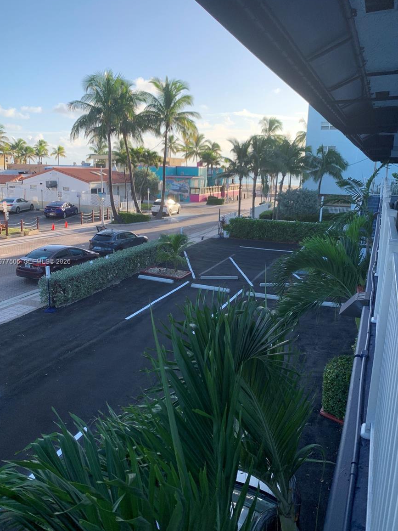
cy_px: 262
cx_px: 192
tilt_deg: -12.2
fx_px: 414
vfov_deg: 65.3
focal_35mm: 27
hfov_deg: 51.3
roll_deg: -0.1
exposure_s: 1/678
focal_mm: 4.25
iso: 25
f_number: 1.8
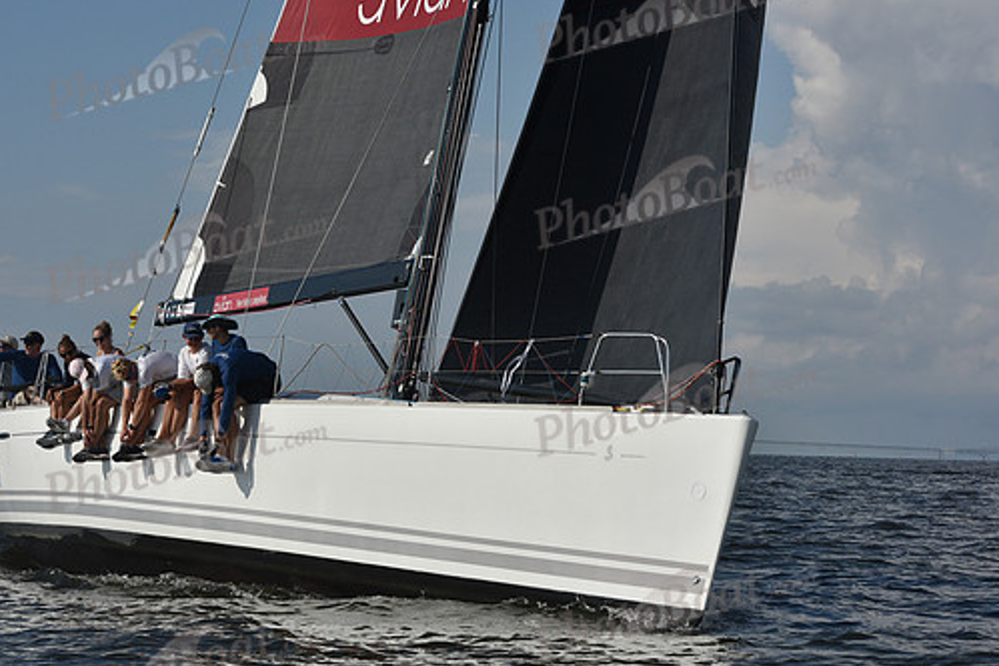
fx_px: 2776
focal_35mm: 100
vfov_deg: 13.7
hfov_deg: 20.4
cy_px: 329
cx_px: 432
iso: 250
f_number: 13
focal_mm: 86
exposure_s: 1/1250
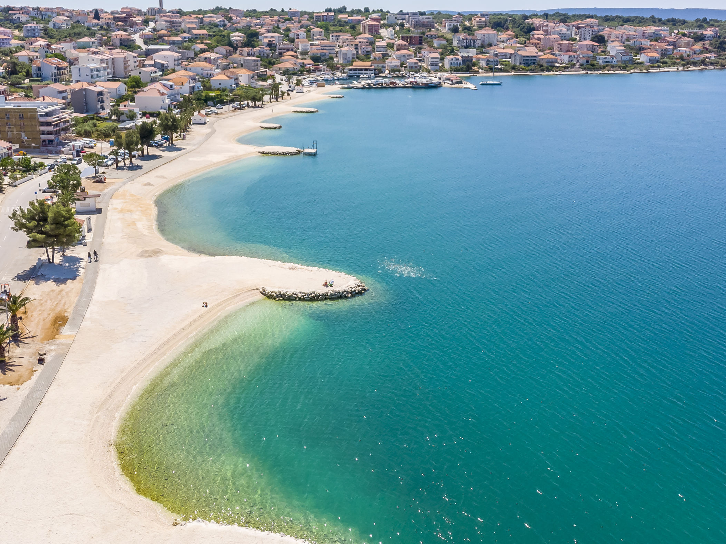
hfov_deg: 56.5
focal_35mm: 32
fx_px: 671
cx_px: 296
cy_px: 215
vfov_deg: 43.9
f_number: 2.8
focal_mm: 4.5
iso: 100
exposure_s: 1/1600
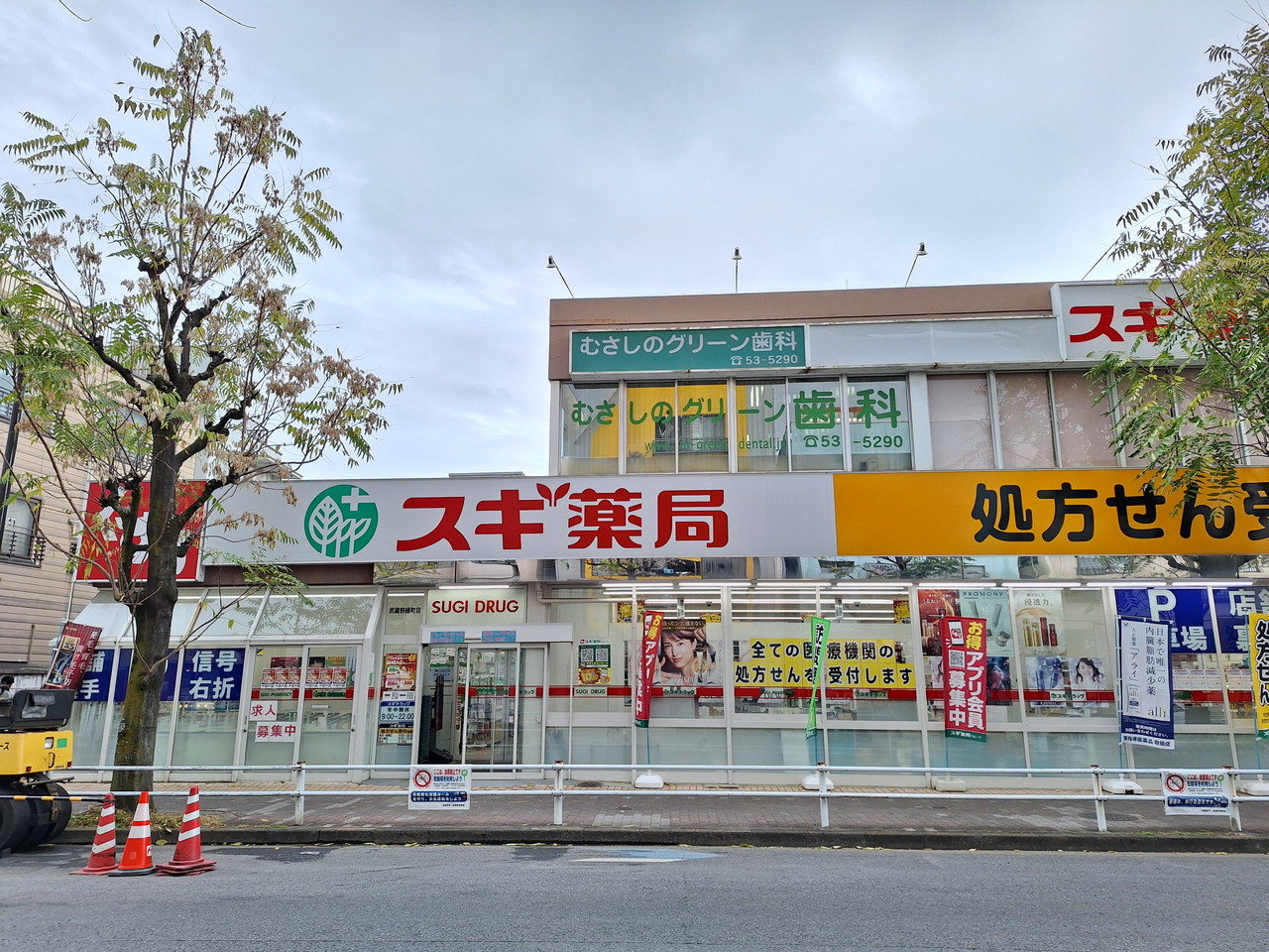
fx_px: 843
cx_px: 634
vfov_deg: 58.9
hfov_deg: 73.9
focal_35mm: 23
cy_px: 476
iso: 40
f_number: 1.8
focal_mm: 5.54
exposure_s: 1/284
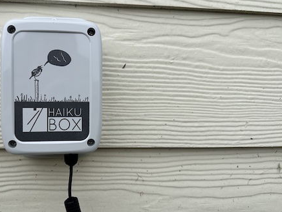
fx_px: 269
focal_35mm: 33
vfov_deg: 42.9
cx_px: 98
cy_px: 103
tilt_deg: -4.6
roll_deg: -1.1
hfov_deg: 54.4
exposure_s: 1/5848
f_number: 1.78
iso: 80
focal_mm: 6.86
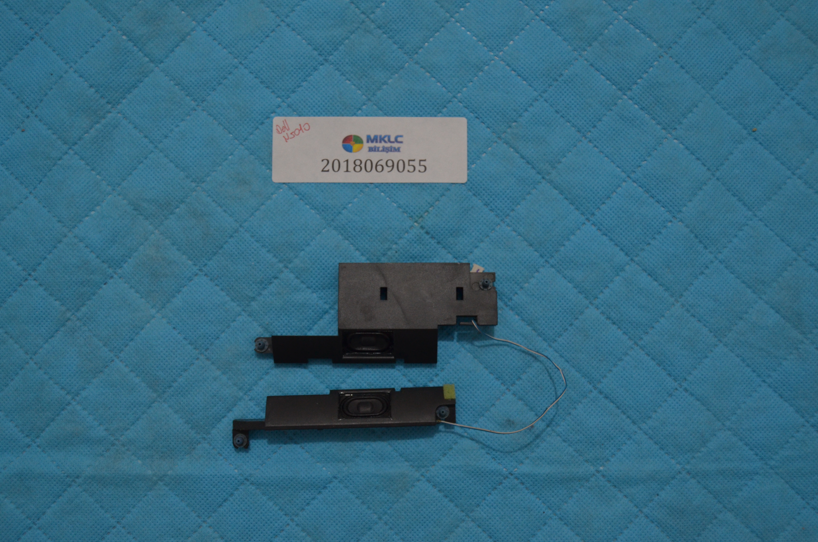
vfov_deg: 38.7
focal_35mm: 34
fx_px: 771
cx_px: 388
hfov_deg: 55.9
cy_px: 306
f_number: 3.5
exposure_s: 1/30
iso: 800
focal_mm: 20
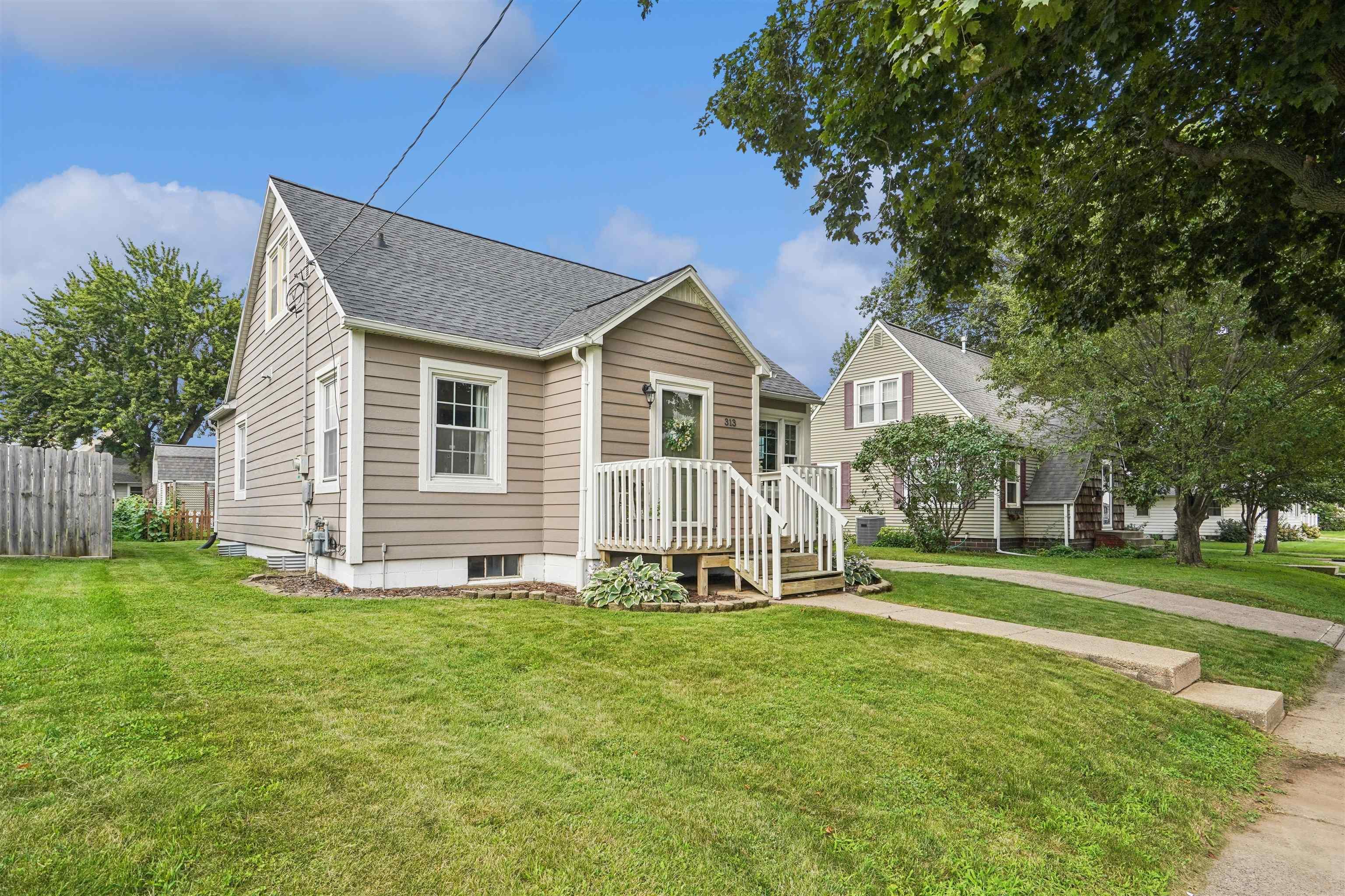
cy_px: 448
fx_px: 635
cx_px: 672
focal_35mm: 17
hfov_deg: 93.3
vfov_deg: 70.4
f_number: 9
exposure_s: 1/400
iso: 400
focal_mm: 17
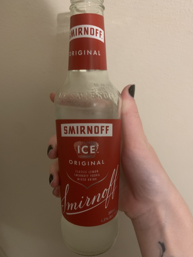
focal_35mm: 26
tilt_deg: -37.8
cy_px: 128
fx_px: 193
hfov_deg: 53.1
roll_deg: -0.3
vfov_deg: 67.3
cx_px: 96
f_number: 1.8
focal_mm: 4.25
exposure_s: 1/25
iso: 500
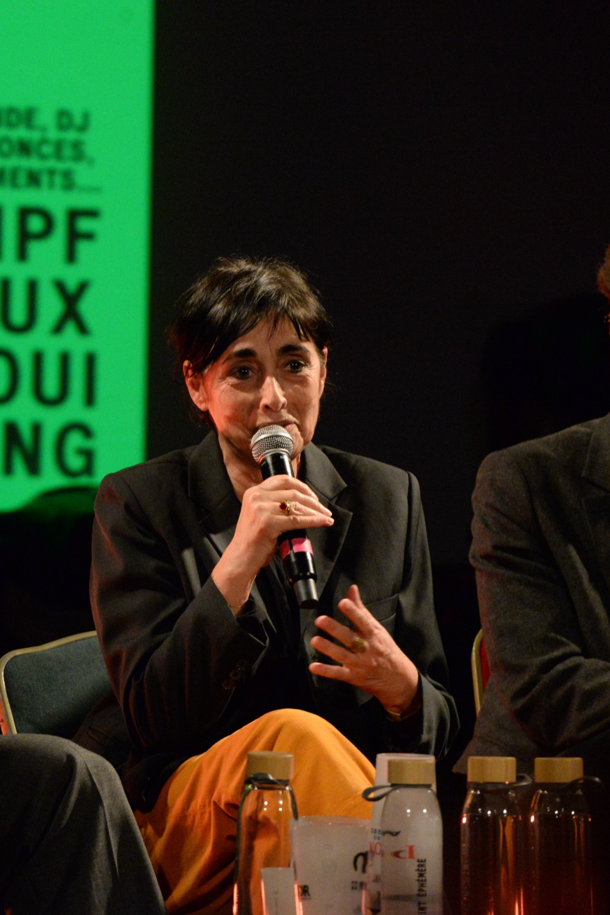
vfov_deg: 6.5
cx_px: 239
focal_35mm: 316
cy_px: 459
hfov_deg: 4.4
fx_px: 8029
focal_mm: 210
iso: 6400
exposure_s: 1/160
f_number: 6
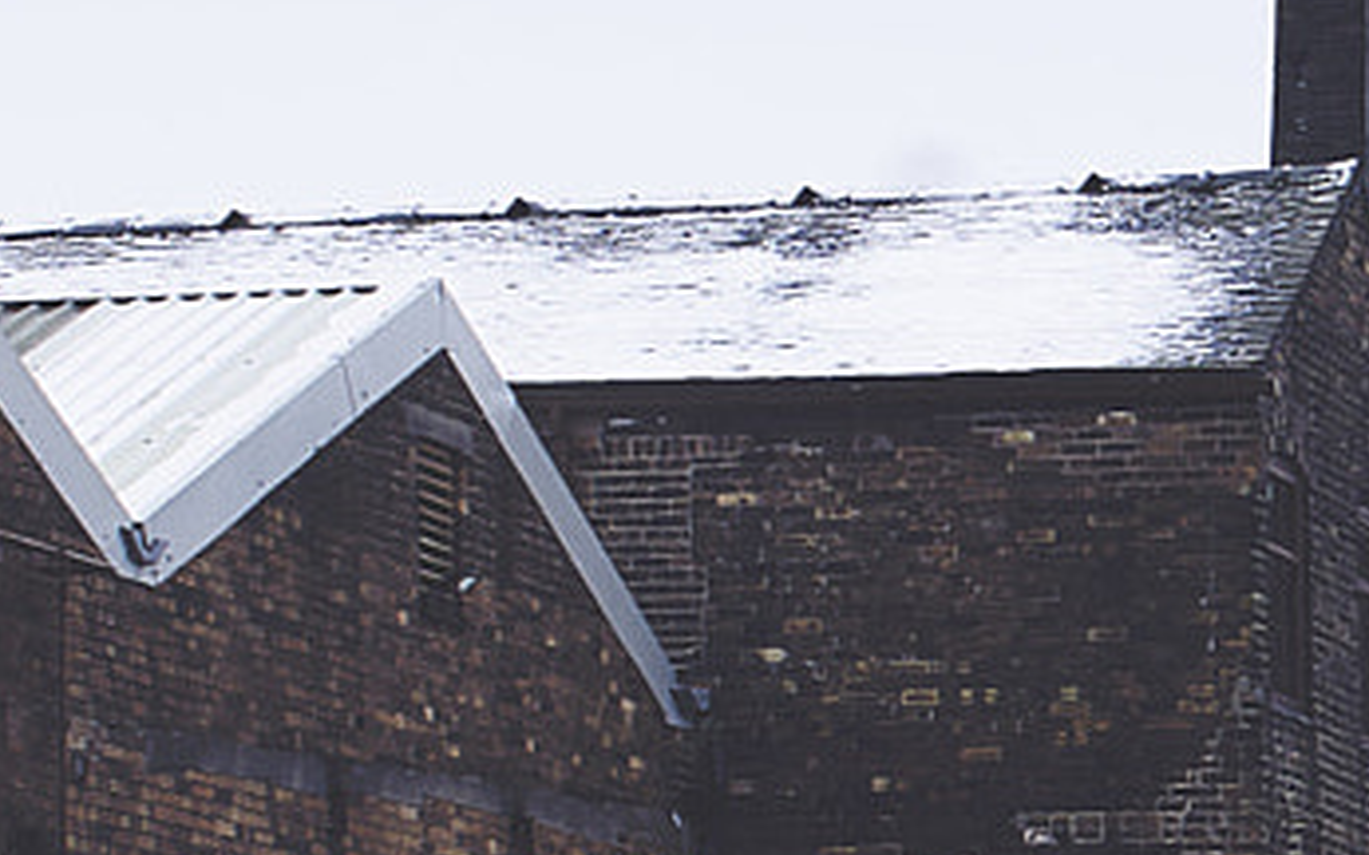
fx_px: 6863
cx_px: 2200
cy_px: 614
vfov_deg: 7.1
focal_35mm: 184
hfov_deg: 10.9
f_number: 8
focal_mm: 26
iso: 400
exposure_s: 1/100
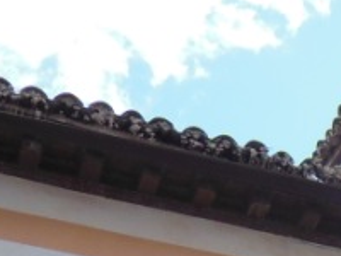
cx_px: 576
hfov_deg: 14.0
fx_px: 1261
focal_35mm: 128
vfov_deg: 10.0
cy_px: 628
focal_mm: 4.5
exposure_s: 1/640
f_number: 3.5
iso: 200
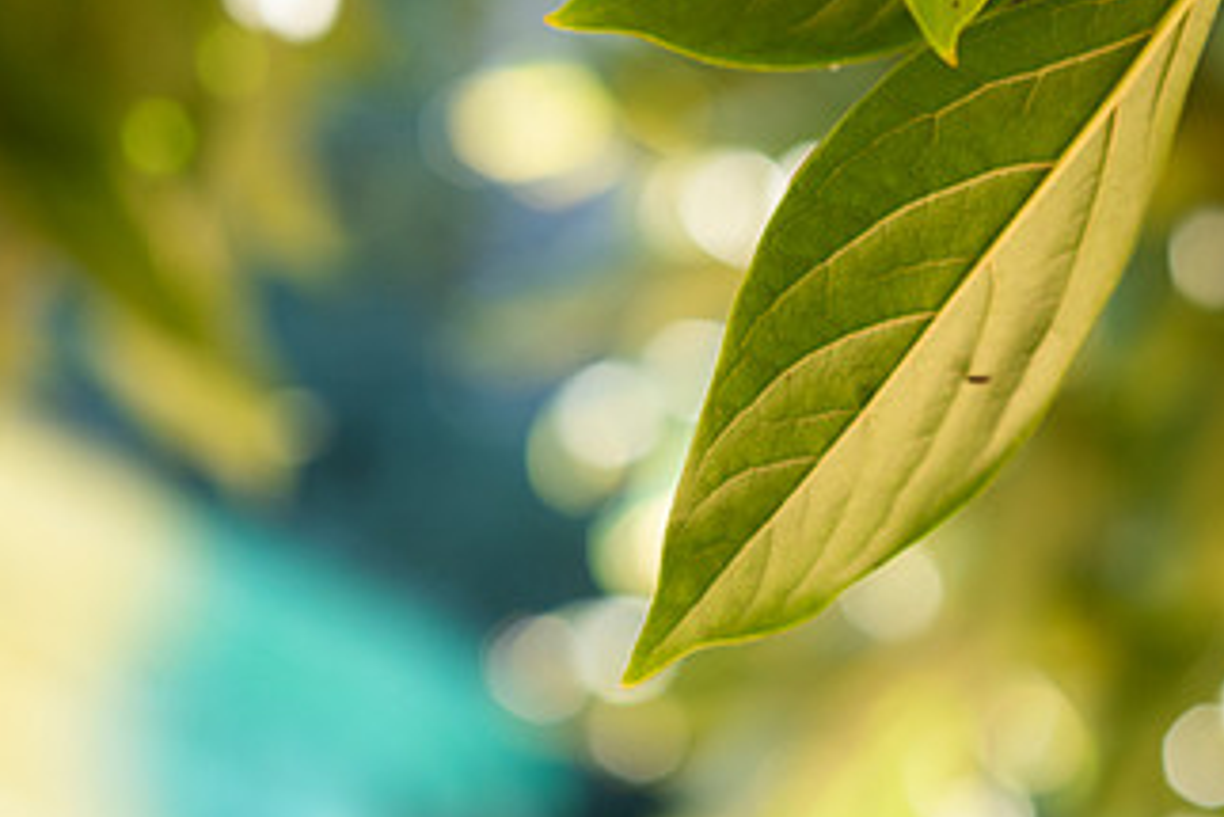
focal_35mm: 153
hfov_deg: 13.3
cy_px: 108
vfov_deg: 9.0
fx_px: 5204
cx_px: 1007
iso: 400
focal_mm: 85
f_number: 3.2
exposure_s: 1/320
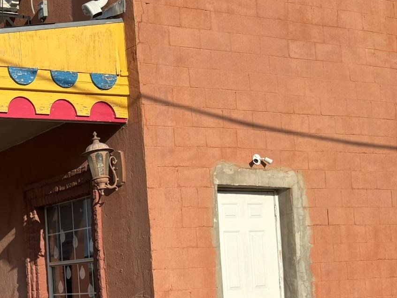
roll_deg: +3.2
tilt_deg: +3.2
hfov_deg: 27.9
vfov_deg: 22.7
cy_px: 265
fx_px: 723
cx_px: -46
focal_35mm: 63
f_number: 1.6
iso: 50
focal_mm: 5.96
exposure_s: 1/4082
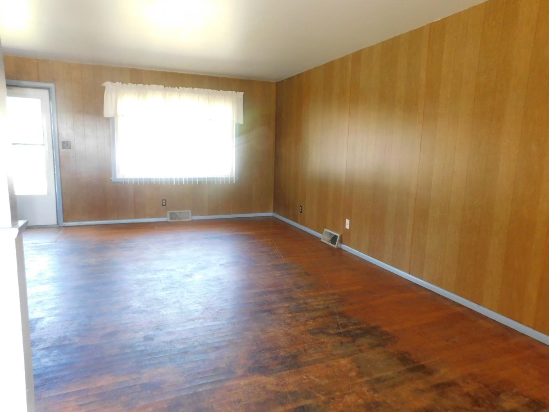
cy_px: 206
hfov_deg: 73.9
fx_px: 365
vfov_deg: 58.9
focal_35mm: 23
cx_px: 274
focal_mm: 4
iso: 360
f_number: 3
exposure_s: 1/30
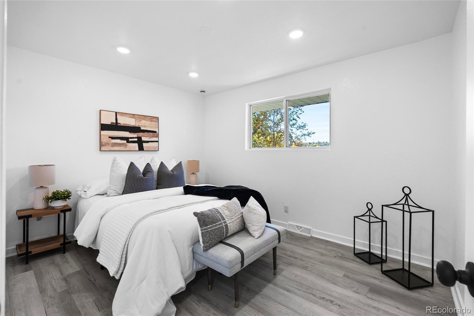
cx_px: 237
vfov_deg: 73.7
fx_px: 211
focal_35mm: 16
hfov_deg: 96.8
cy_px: 158
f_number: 7.1
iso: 200
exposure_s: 1/125
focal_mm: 16
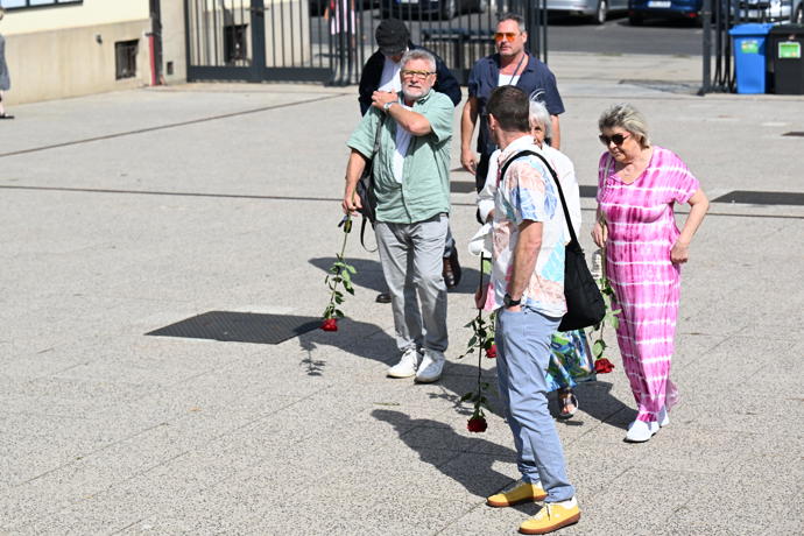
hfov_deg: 21.7
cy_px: 268
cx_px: 402
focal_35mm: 94
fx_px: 2099
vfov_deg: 14.6
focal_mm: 94
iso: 800
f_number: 5.6
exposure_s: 1/5000
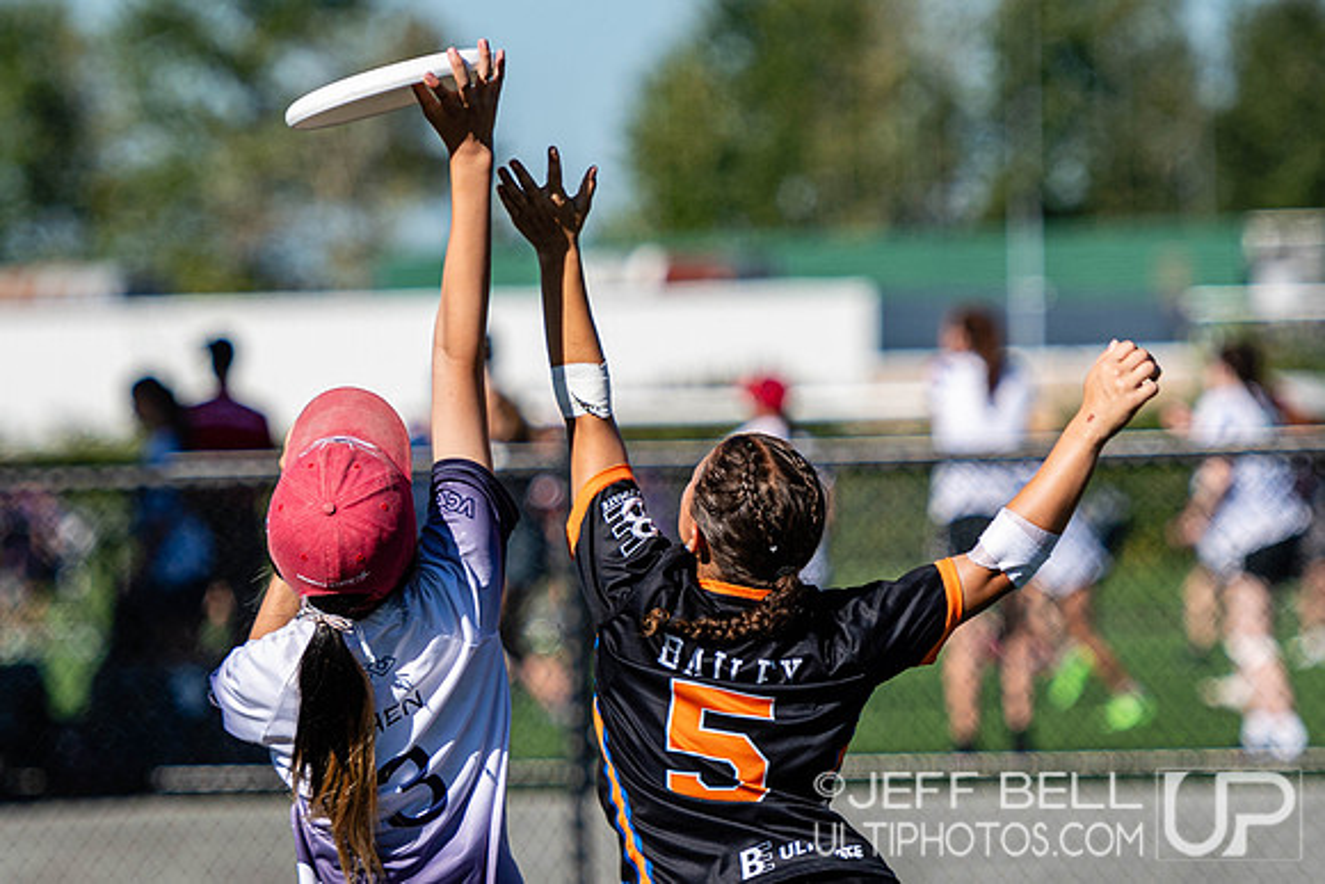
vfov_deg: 4.0
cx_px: 627
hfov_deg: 6.0
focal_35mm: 344
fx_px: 12653
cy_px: 388
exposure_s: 1/2000
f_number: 3.2
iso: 100
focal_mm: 145
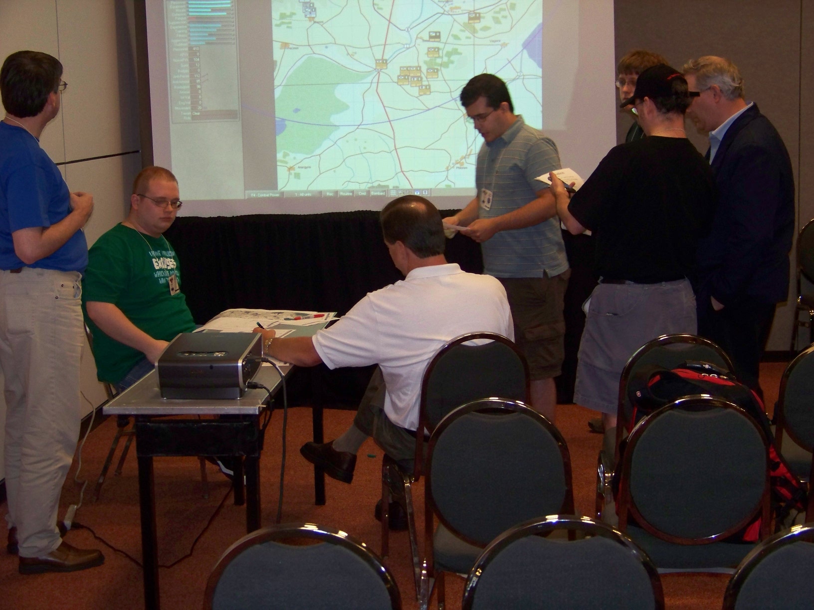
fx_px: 1458
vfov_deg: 23.7
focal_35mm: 62
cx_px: 407
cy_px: 305
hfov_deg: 31.2
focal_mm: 10.5
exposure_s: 1/30
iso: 200
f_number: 3.2
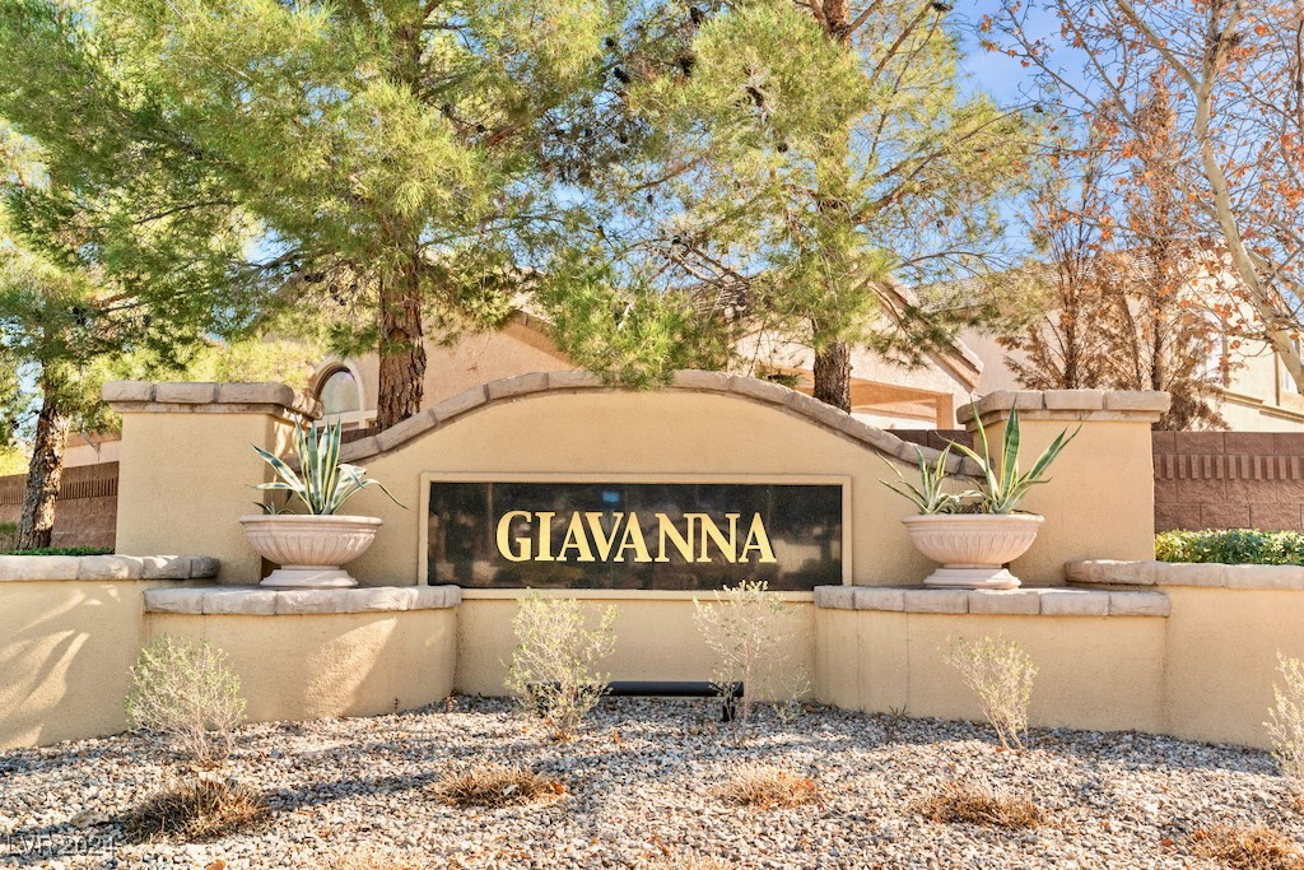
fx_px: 1232
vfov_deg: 38.9
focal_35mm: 34
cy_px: 435
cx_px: 652
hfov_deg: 55.8
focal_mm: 34
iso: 1000
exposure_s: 1/100
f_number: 10
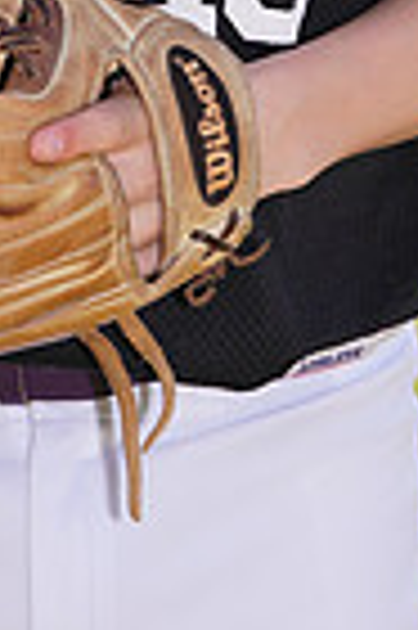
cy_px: -576
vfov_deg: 3.1
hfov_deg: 2.1
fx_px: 11435
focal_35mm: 655
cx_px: 61
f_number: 8
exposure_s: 1/200
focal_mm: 158
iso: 100
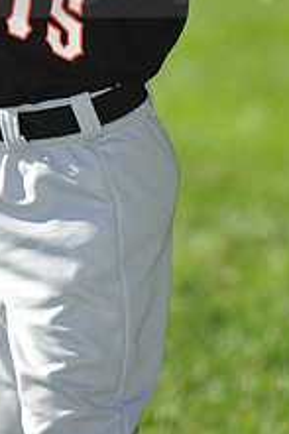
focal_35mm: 381
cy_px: -45
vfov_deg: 5.4
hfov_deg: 3.6
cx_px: 33
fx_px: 4595
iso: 200
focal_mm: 145
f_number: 4
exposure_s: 1/1250
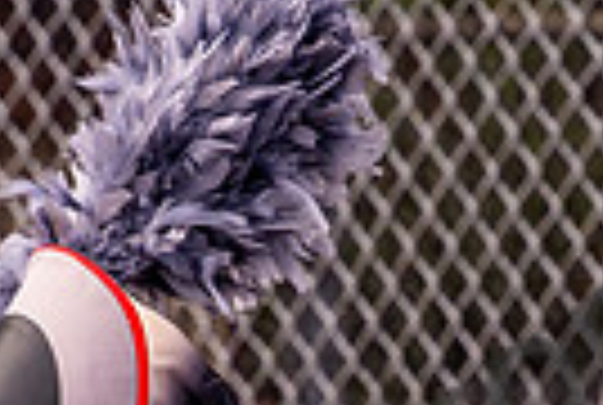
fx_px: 14487
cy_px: 772
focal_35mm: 863
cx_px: 36
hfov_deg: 2.4
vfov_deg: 1.6
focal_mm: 200
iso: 800
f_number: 6.3
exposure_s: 1/500
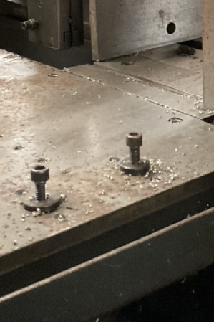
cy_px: -57
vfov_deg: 22.0
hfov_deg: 15.8
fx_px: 767
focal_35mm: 86
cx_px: 142
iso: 500
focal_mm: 3
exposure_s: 1/30
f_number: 1.8
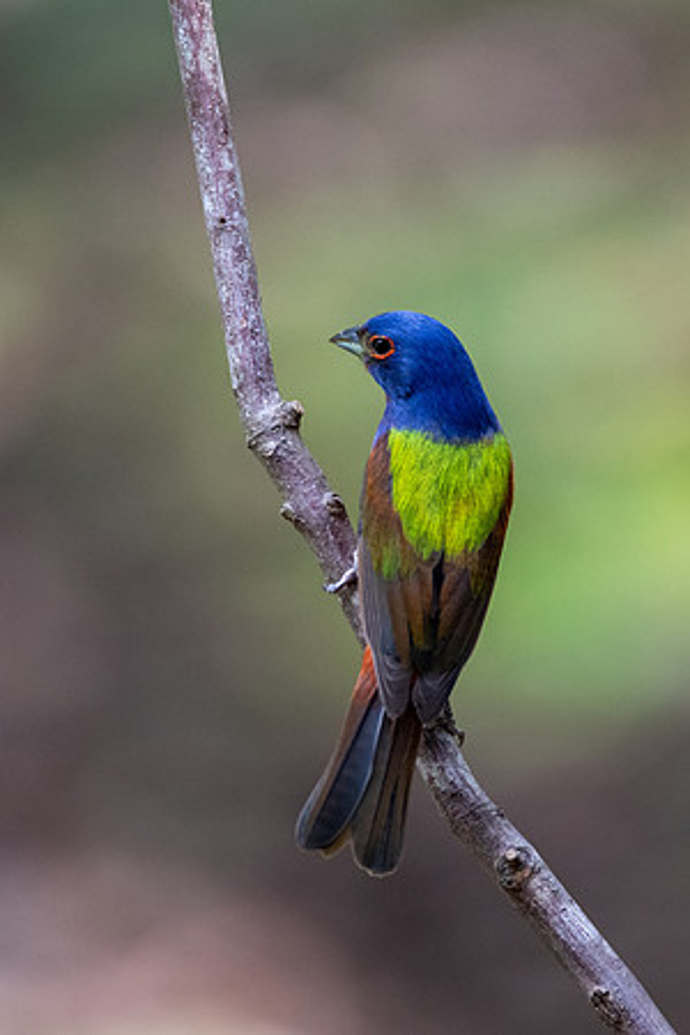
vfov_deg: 1.8
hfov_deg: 1.2
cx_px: 388
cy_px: 474
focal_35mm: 1146
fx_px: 32943
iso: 1000
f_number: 6.3
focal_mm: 600
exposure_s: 1/400
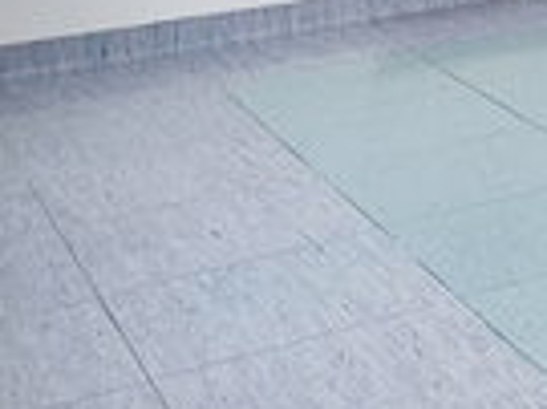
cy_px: -445
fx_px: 1626
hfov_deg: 13.7
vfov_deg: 12.4
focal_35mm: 103
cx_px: 1319
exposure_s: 1/234
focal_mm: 2.2
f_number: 2.2
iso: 50
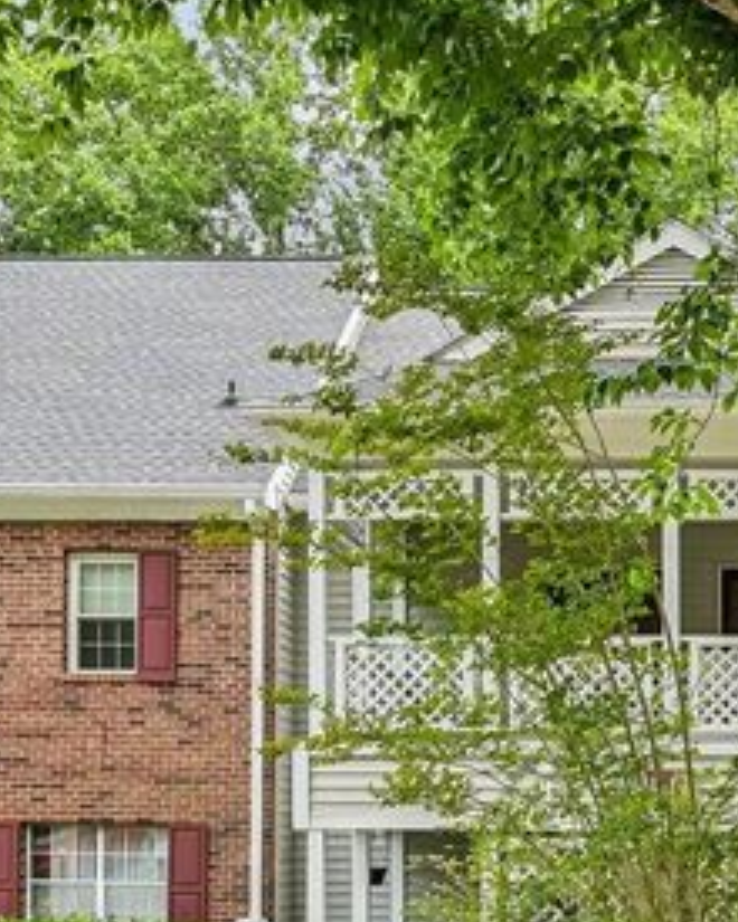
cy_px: 733
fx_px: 1338
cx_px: 654
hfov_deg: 29.6
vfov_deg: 36.8
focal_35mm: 49
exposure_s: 1/125
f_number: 9
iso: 200
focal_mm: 14
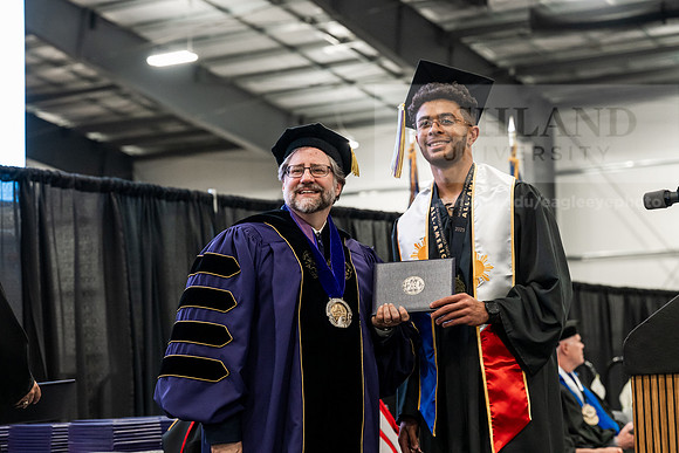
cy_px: 226
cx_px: 340
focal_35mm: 86
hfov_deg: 23.6
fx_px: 1622
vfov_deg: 15.9
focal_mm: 86
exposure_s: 1/200
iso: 4000
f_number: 4.5
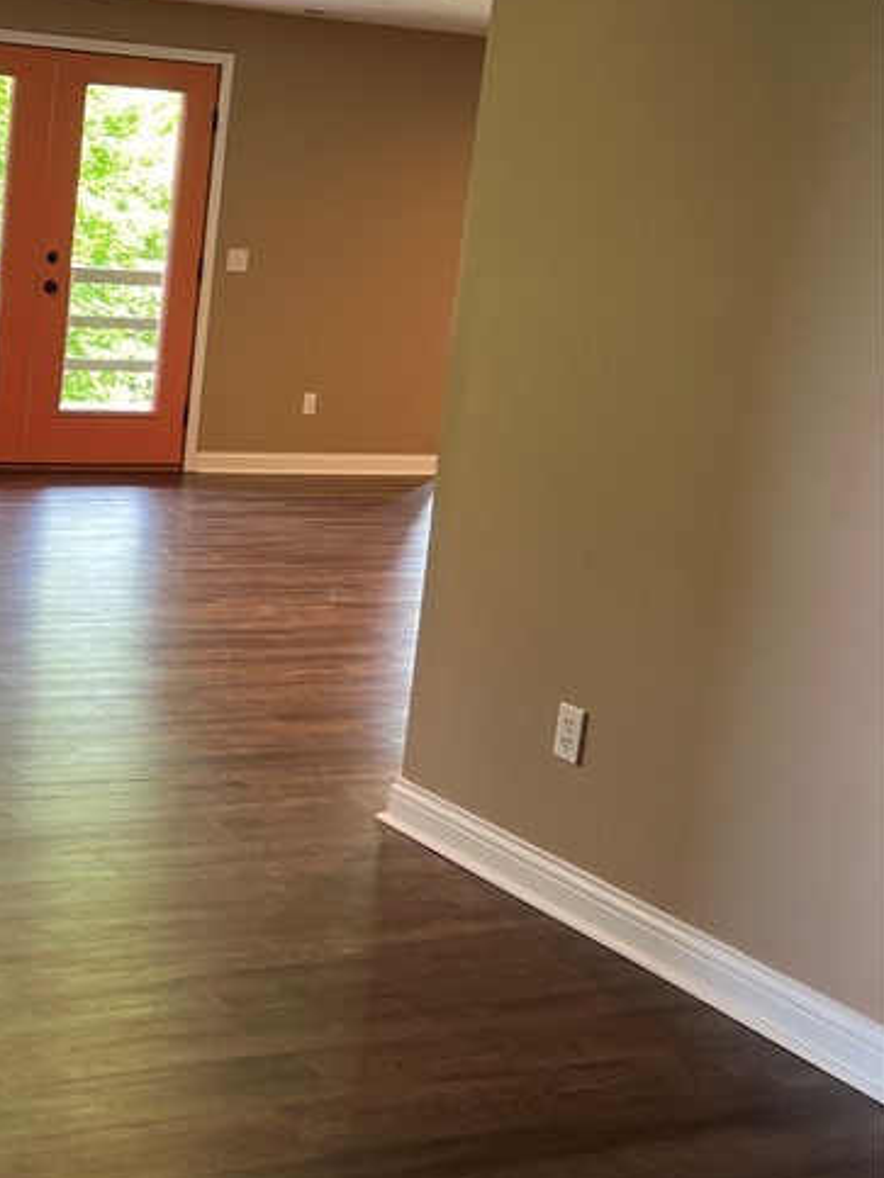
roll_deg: -3.5
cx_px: -46
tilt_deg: -8.2
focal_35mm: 55
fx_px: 1873
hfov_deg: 25.0
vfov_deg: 34.8
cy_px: 472
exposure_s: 1/60
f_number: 1.5
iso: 80
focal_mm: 5.7
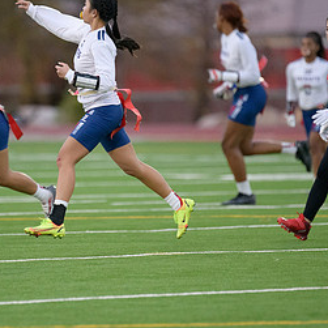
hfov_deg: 3.0
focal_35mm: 589
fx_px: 6314
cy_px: 134
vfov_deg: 3.0
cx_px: 99
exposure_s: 1/3200
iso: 4500
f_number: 2.8
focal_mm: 300
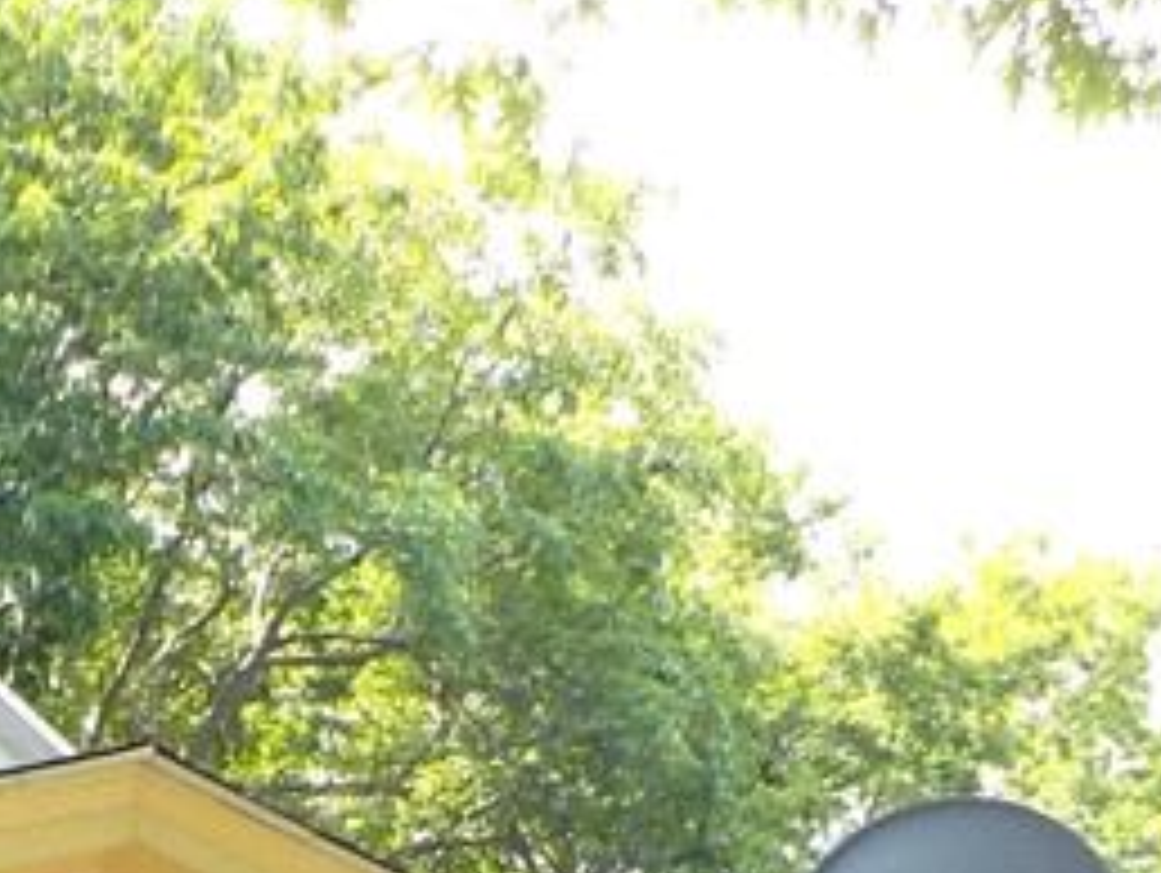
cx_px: -148
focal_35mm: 119
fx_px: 3995
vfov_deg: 11.4
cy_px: 1696
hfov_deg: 16.0
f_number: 3.3
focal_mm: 4.1
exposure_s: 1/250
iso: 125
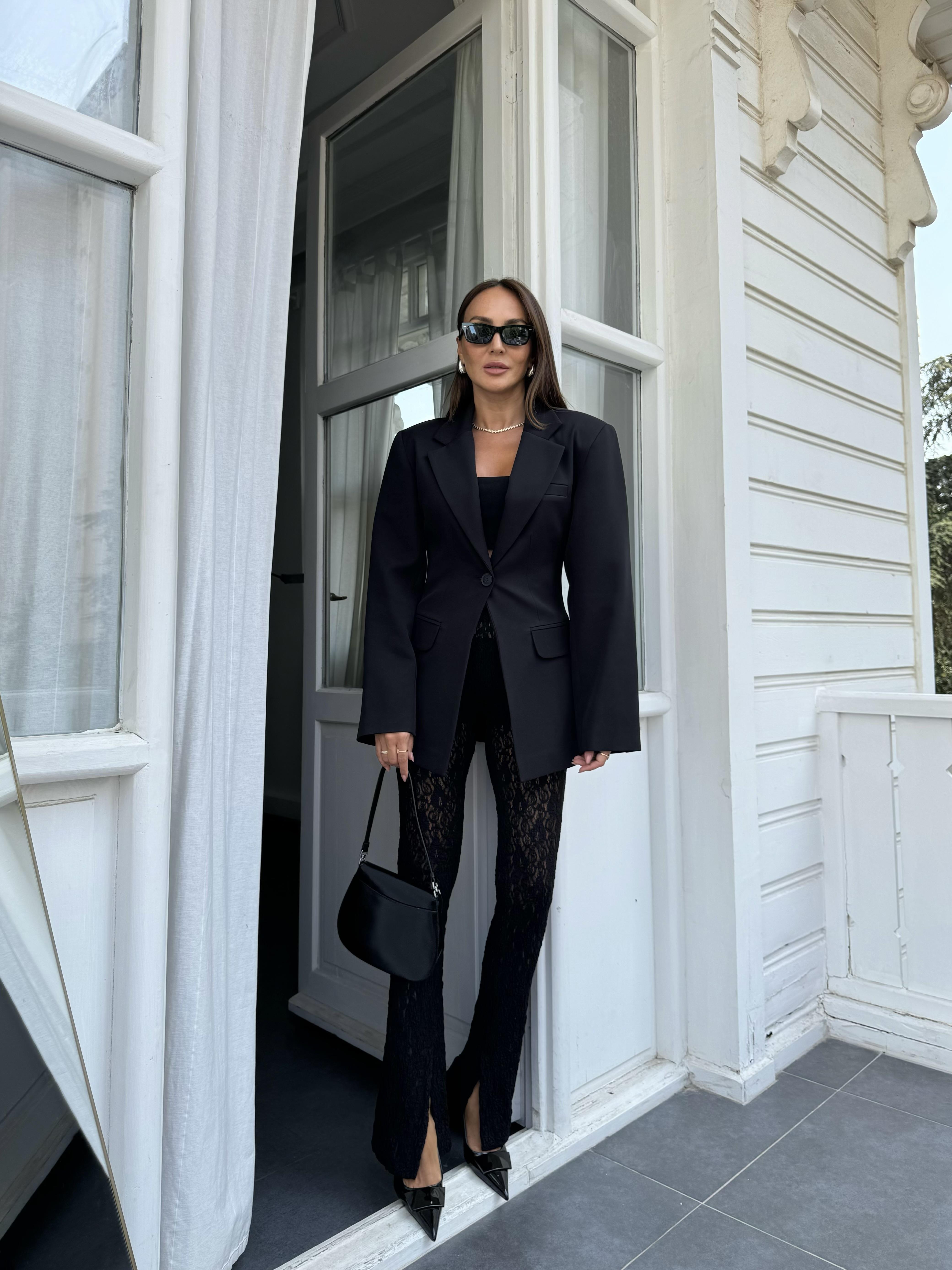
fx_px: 880
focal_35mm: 24
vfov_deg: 71.6
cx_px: 476
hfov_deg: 56.8
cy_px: 635
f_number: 1.78
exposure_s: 1/1059
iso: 80
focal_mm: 6.76
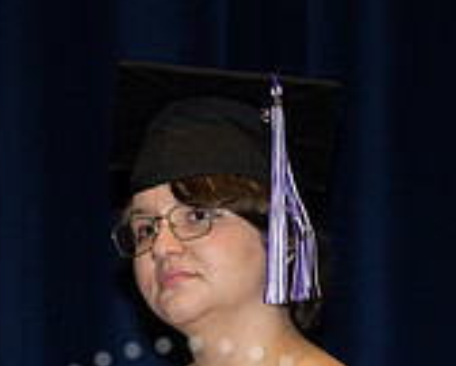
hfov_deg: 4.3
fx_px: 6111
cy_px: 588
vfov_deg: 3.4
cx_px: 286
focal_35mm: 452
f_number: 5.6
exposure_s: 1/80
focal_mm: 120
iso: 640
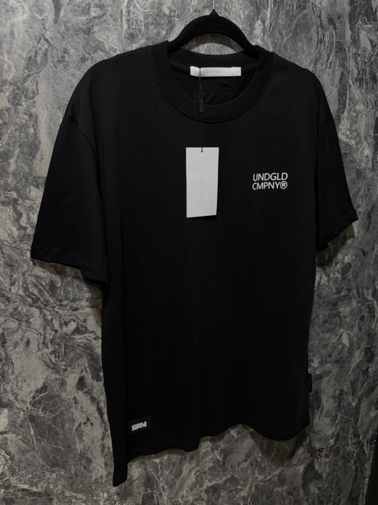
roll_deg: +0.4
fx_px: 349
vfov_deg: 71.6
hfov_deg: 56.8
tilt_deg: -16.6
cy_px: 252
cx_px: 189
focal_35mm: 24
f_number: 1.78
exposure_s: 1/60
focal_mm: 6.76
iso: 320
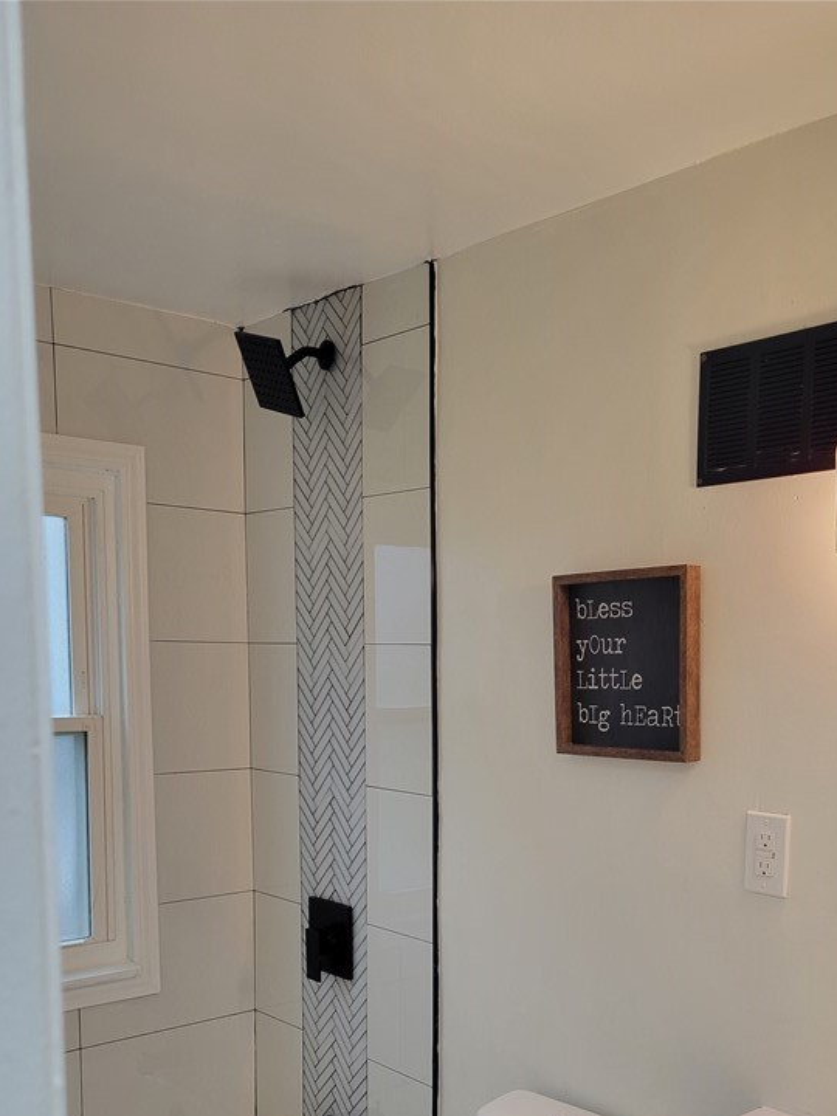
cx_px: 544
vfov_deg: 48.8
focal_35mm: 37
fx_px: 1193
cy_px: 792
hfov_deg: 38.3
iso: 100
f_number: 1.8
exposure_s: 1/120
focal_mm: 5.4
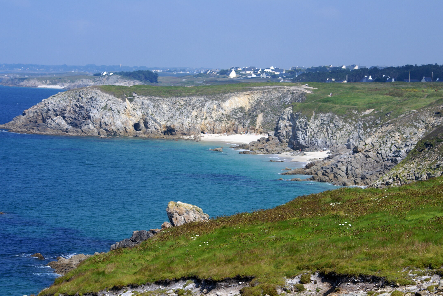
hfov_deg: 16.5
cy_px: 172
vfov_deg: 11.1
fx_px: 1528
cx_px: 208
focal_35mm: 124
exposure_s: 1/400
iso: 100
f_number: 8
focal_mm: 70
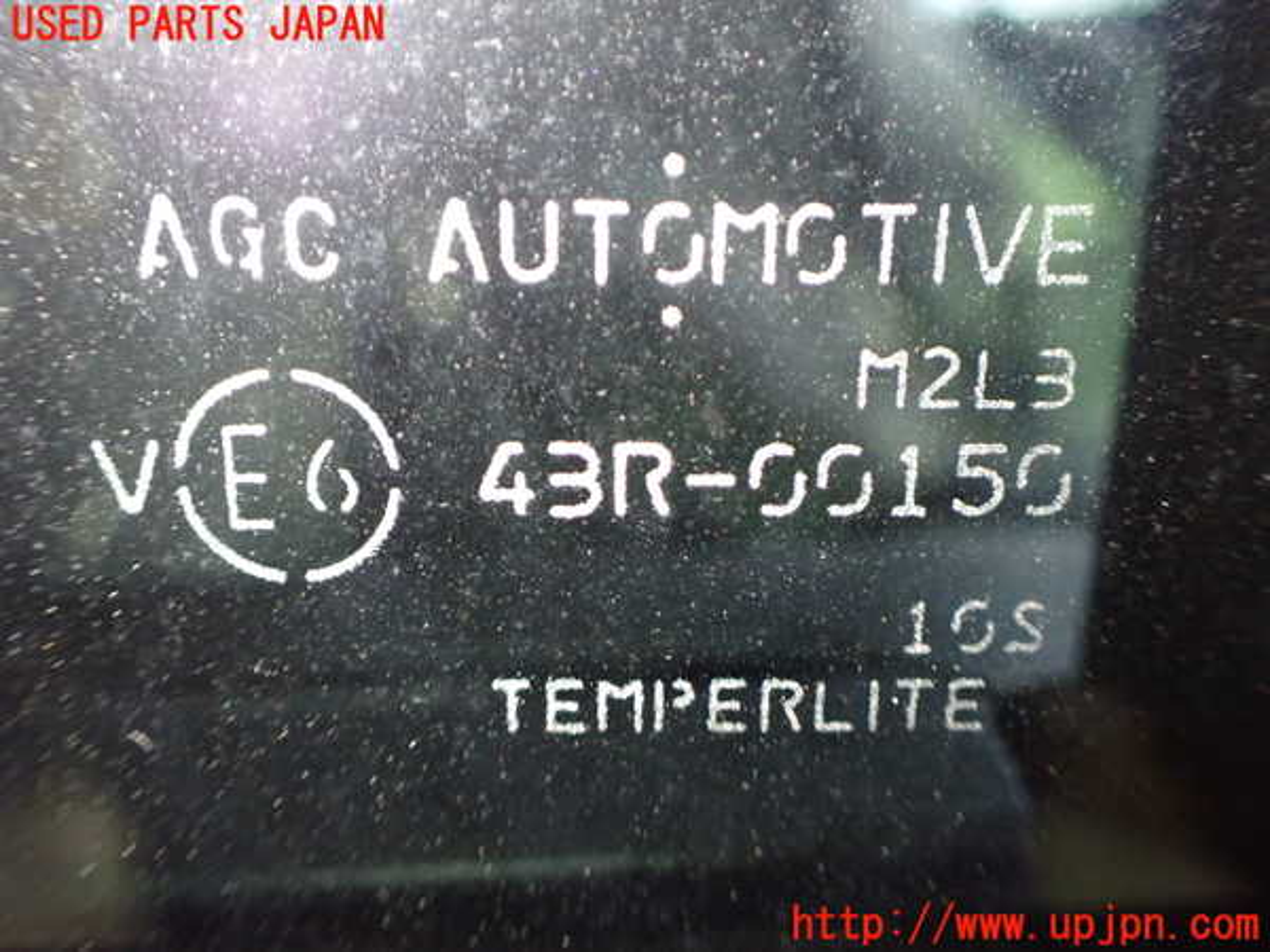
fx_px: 1101
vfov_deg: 46.8
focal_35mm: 30
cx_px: 635
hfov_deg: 60.0
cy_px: 476
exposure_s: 1/30
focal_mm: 5.4
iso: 1000
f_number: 2.3
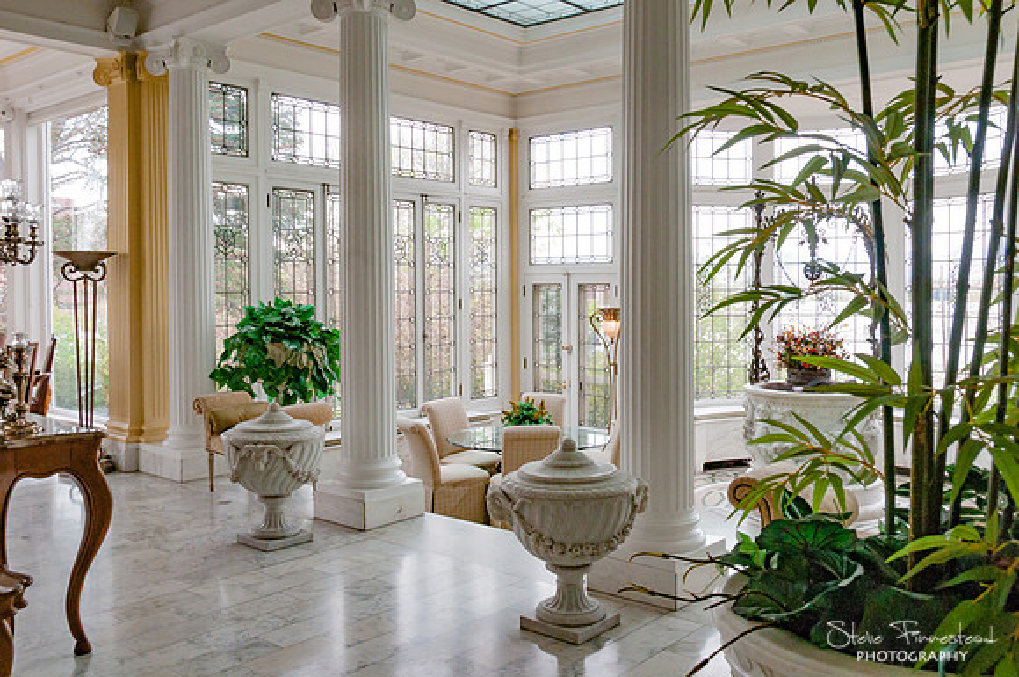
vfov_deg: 39.9
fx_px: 933
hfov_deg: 57.3
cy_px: 338
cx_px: 510
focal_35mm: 33
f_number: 10
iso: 640
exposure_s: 1/250
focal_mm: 22
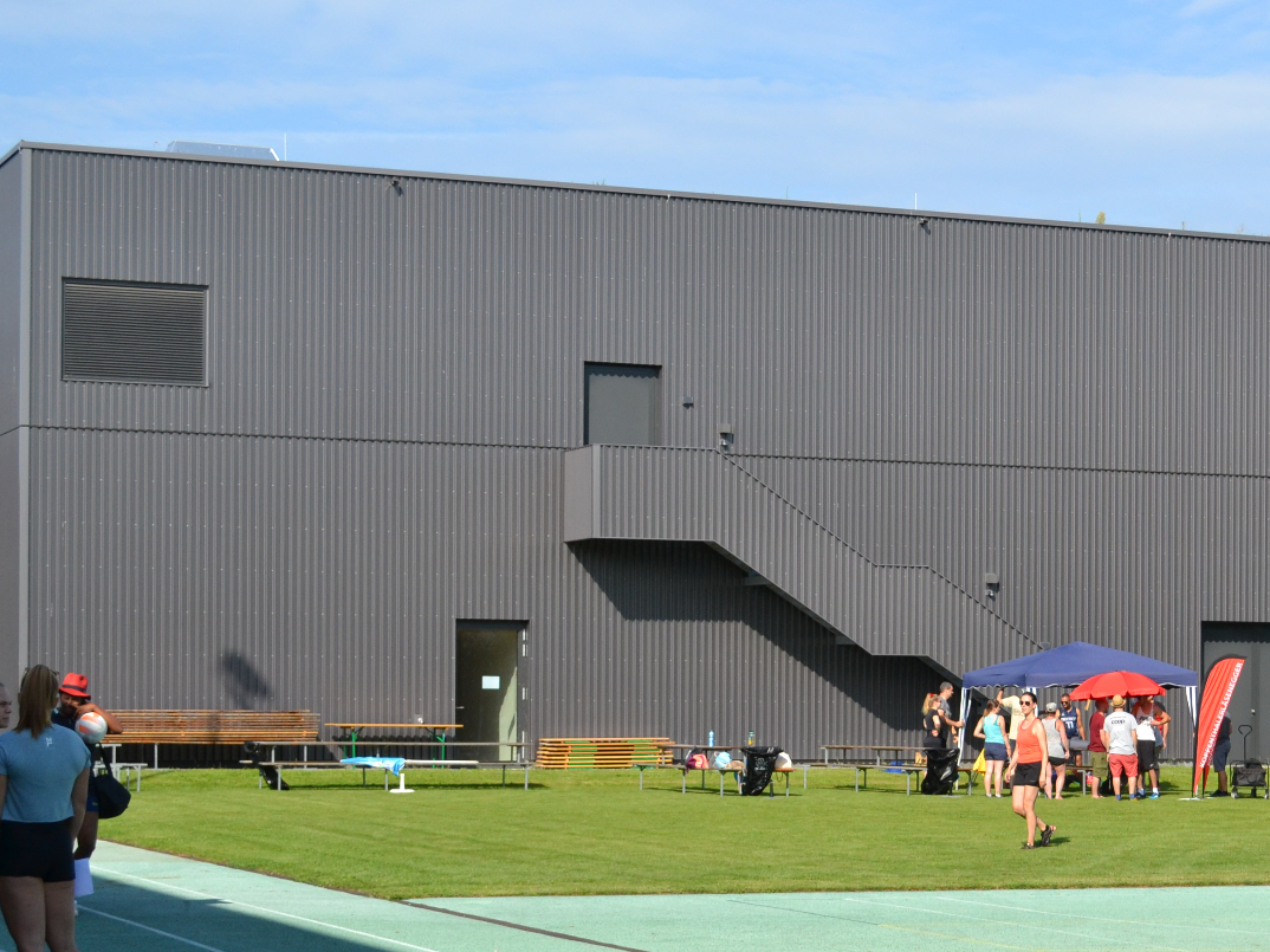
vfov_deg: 16.7
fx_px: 3228
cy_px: 728
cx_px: 1125
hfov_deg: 21.8
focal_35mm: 88
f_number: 5.6
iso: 400
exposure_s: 1/1600
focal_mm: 32
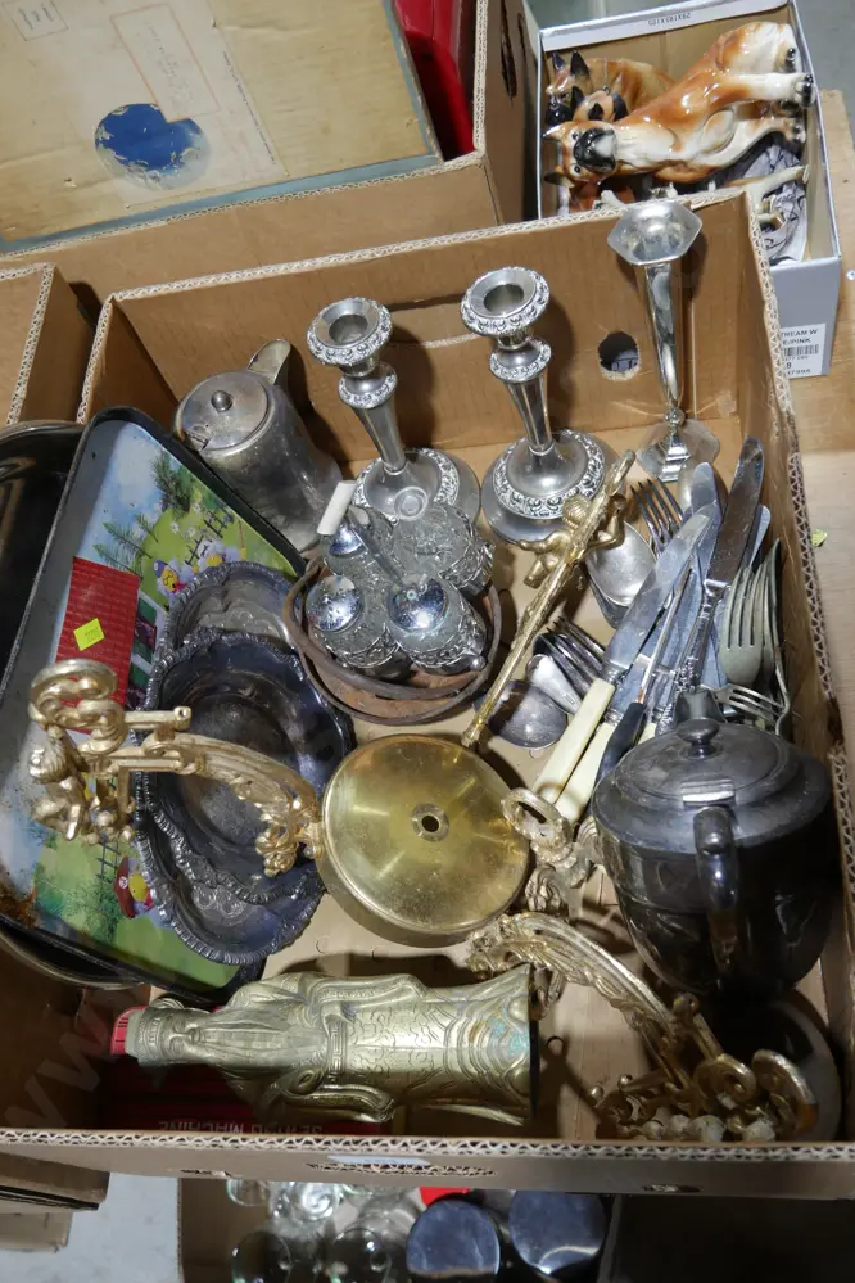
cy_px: 637
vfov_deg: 58.7
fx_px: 1140
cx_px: 396
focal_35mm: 32
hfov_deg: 41.1
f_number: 3.6
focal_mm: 15
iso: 250
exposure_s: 1/60
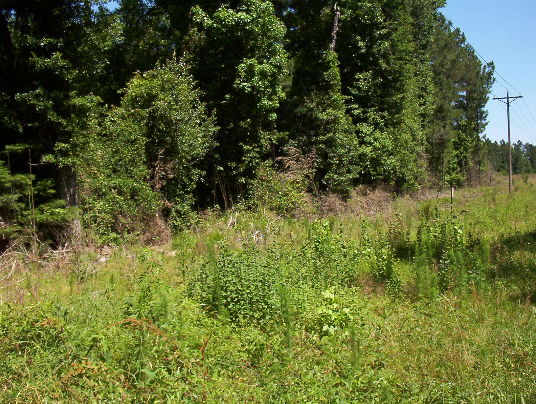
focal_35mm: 39
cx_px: 268
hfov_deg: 47.8
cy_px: 202
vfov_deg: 37.0
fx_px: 605
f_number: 4.5
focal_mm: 6
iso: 100
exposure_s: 1/442
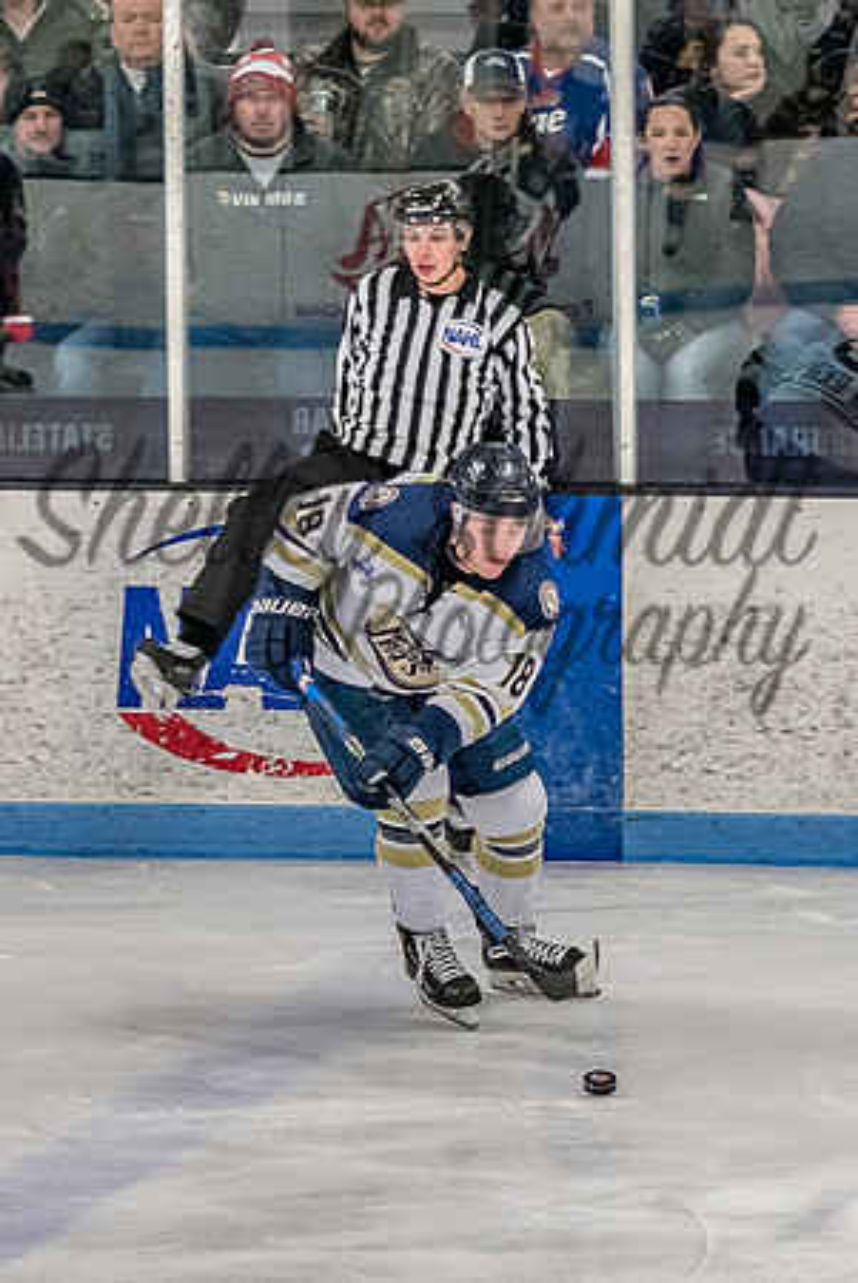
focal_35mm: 279
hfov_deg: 4.9
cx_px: 464
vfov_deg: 7.4
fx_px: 9958
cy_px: 689
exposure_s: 1/800
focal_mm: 90
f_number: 3.2
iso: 1600
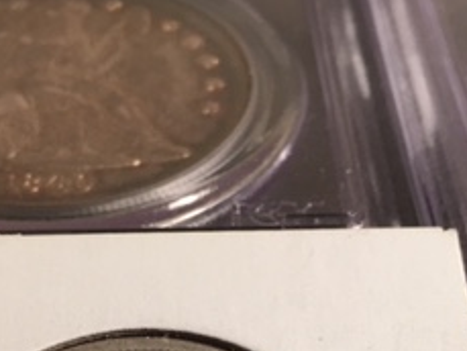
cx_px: 218
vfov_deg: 17.5
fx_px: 1093
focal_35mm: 81
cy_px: 404
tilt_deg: -47.0
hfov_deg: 24.1
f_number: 2.2
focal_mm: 4.15
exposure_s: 1/15
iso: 32
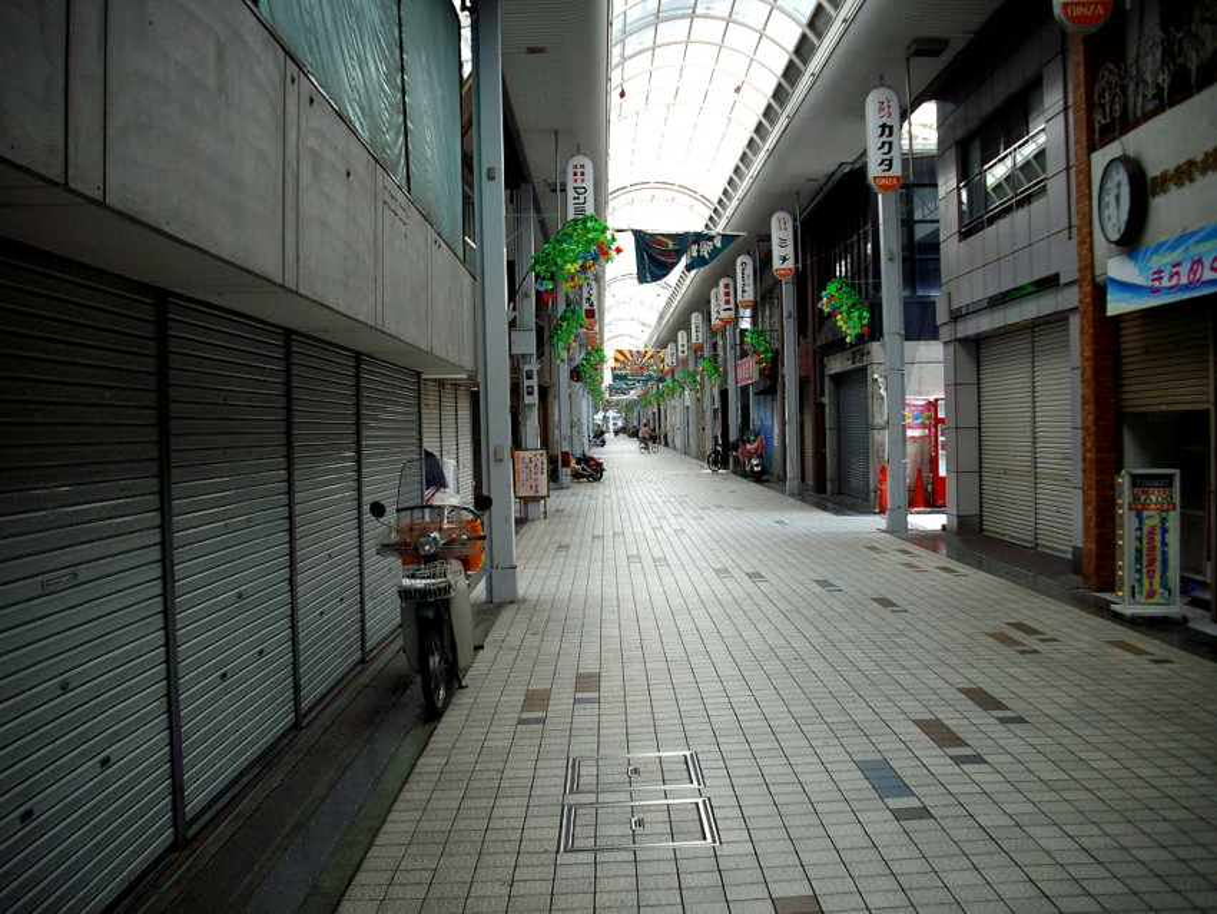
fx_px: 1301
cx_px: 608
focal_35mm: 37
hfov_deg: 50.1
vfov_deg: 38.7
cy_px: 457
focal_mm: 6.2
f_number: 2.8
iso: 80
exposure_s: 1/320
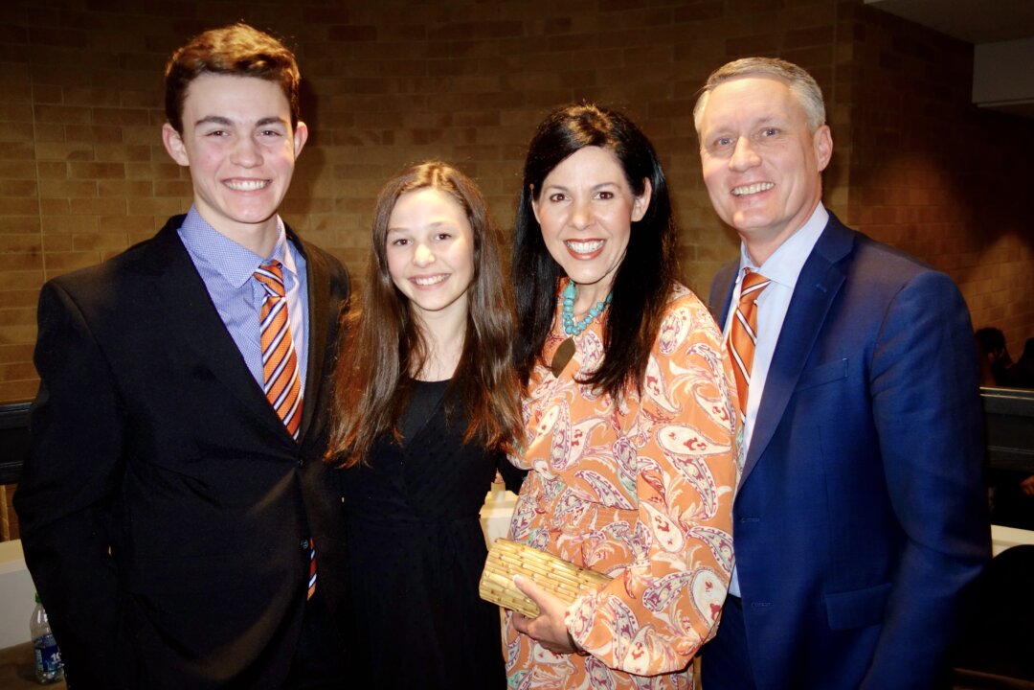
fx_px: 804
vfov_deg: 46.4
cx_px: 517
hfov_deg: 65.5
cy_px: 345
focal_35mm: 28
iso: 400
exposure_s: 1/30
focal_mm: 10.4
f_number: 1.8
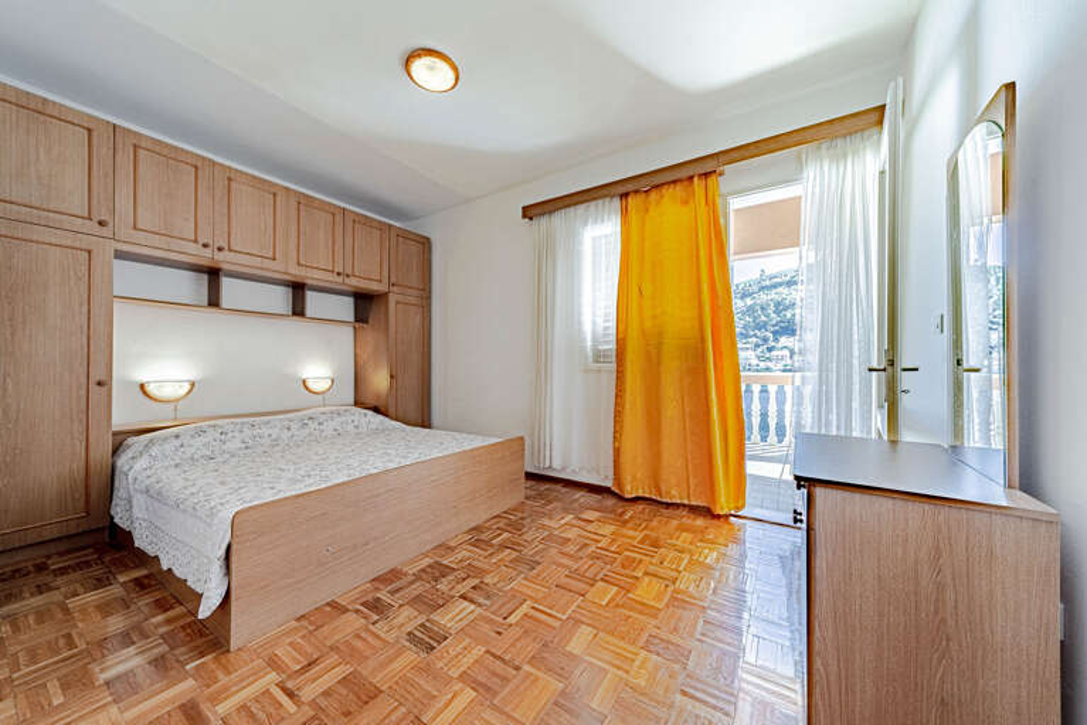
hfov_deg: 112.6
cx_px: 544
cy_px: 362
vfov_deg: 90.1
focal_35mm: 12
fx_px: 362
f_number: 8
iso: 400
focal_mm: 12
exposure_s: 1/250
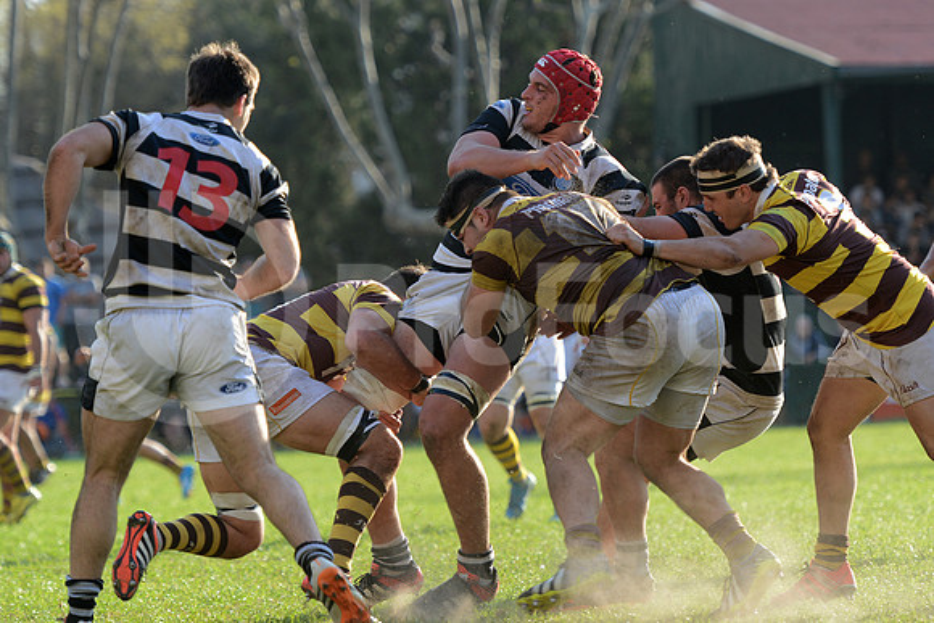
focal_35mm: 190
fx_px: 4930
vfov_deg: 7.2
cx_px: 467
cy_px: 312
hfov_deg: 10.8
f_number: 4
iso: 320
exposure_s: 1/640
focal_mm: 190
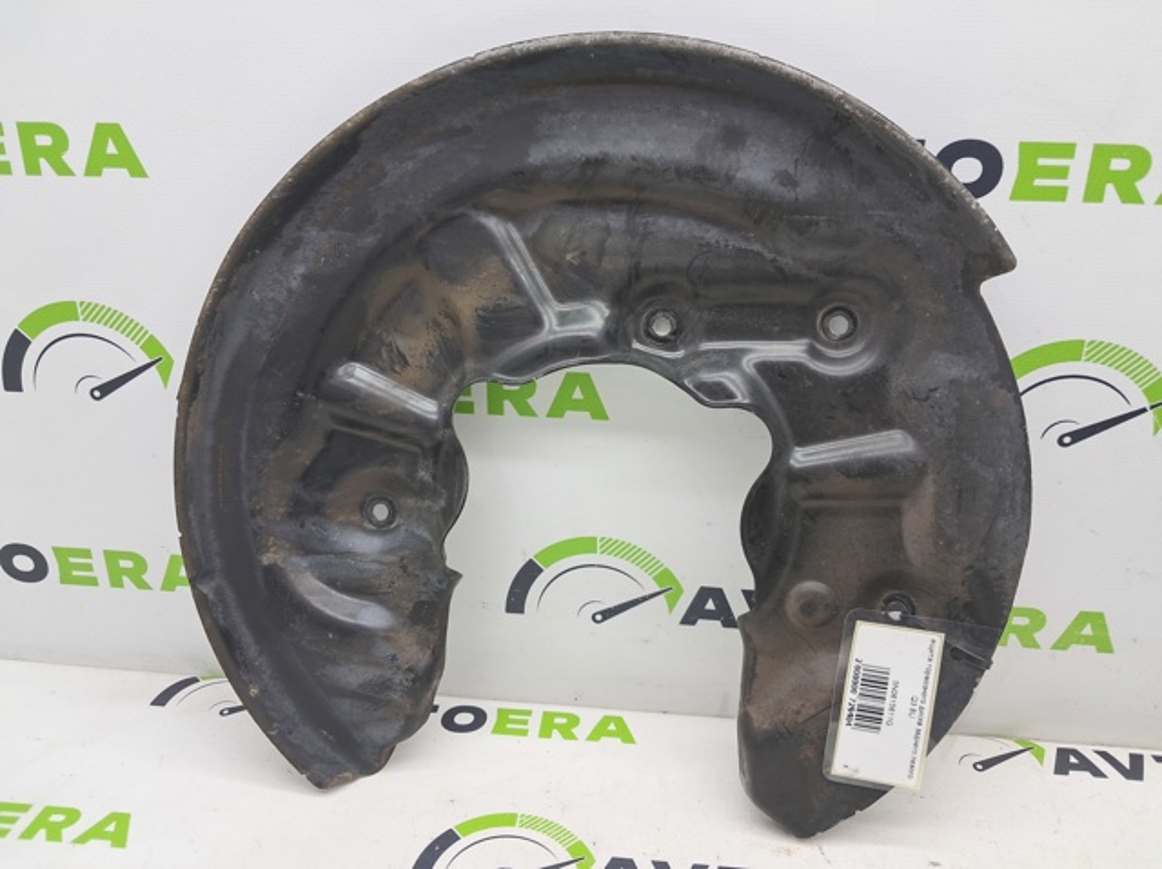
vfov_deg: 51.3
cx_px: 581
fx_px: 906
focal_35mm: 27
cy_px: 434
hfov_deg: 65.4
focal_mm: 4
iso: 50
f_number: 1.8
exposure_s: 1/60
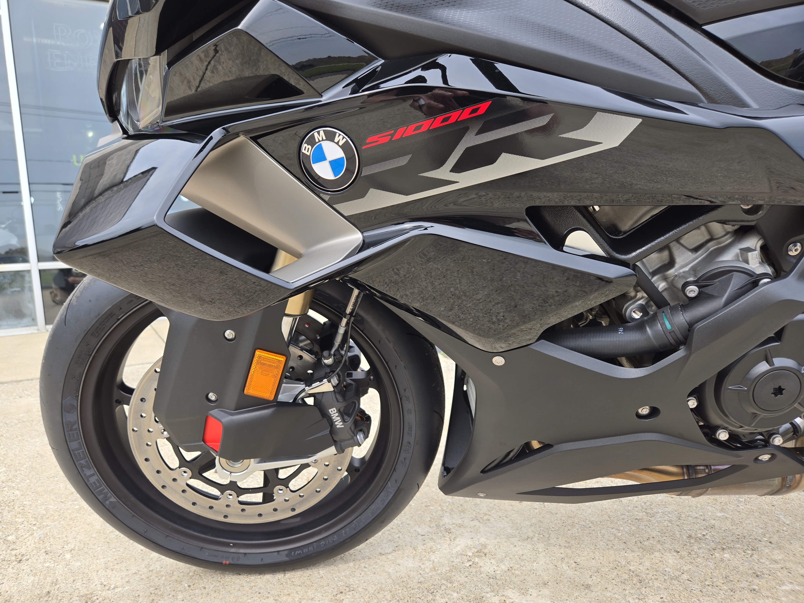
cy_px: 302
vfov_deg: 58.9
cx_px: 402
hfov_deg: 73.9
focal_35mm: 23
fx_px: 534
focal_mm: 5.4
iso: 25
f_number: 1.8
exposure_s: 1/364
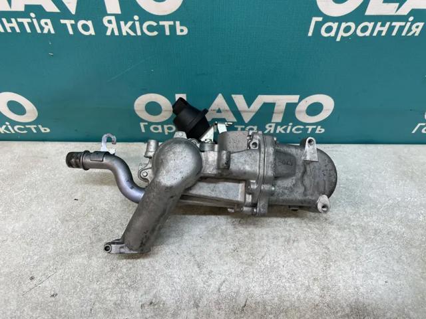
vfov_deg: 53.1
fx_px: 320
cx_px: 213
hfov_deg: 67.3
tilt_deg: -50.9
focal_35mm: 26
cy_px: 160
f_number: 1.6
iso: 100
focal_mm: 4.2
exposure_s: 1/100
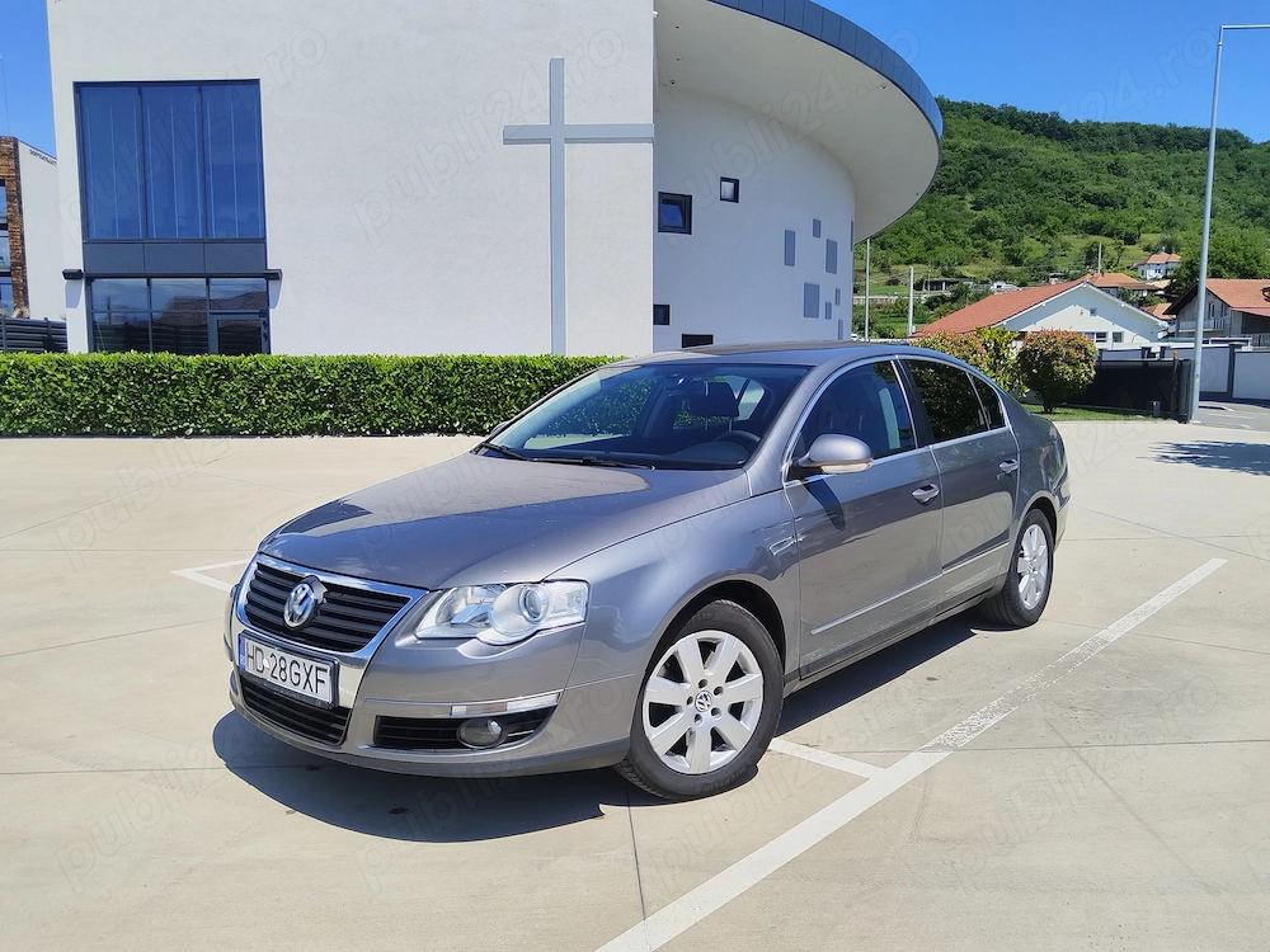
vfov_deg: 53.1
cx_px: 635
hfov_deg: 67.3
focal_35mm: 26
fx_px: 954
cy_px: 476
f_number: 1.9
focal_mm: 4.95
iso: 100
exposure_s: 1/1038
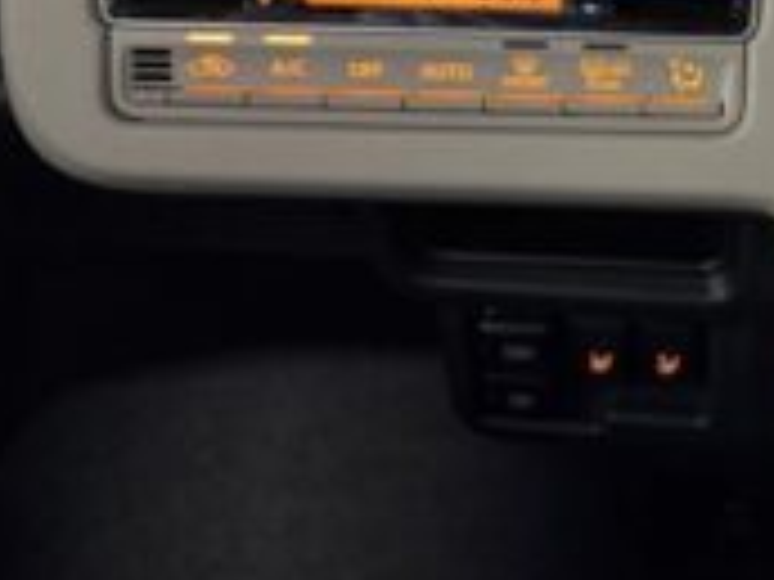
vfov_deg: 26.7
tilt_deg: -37.2
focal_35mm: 53
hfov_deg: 33.4
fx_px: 1185
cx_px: 756
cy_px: 65
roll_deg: -1.3
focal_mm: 5.96
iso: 800
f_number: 1.6
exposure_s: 1/25
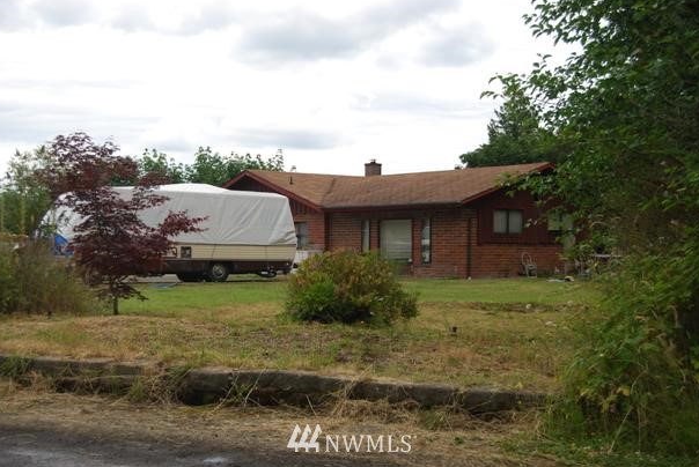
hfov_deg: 36.8
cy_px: 235
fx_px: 1049
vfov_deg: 25.1
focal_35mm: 54
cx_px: 352
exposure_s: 1/200
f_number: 5
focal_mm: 34
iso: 100
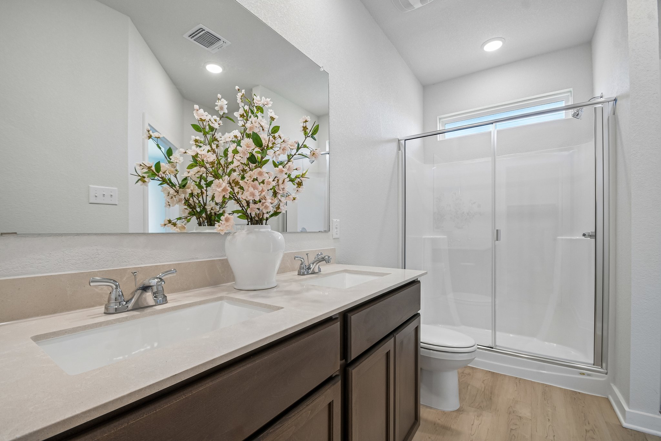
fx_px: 275
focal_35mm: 15
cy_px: 220
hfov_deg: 100.4
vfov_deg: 77.3
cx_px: 330
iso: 400
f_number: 8
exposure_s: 1/20
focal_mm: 10
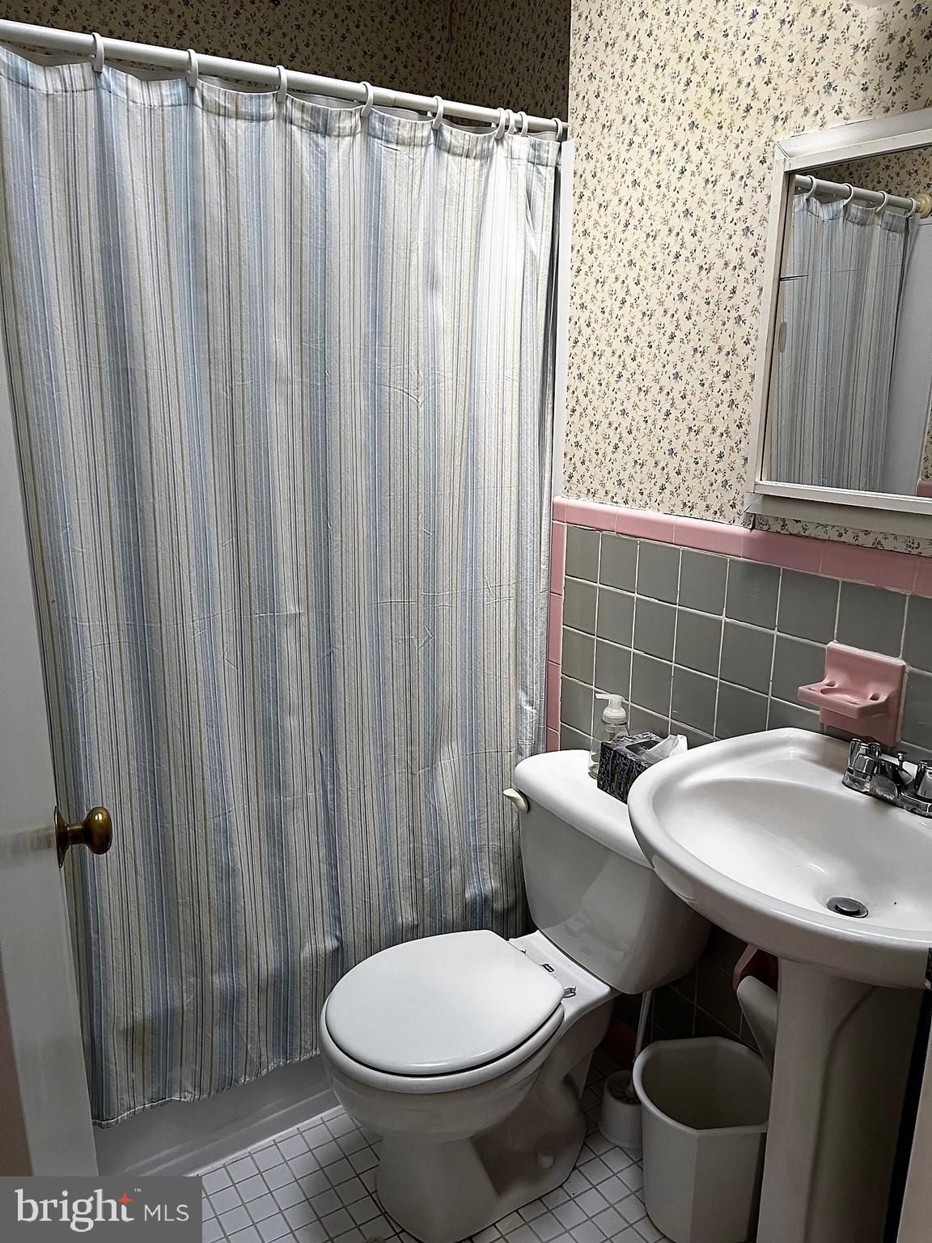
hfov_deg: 53.1
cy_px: 622
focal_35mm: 26
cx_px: 466
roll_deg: -1.5
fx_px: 933
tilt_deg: -12.6
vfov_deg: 67.3
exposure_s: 1/98
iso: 125
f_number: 1.6
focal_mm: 5.1
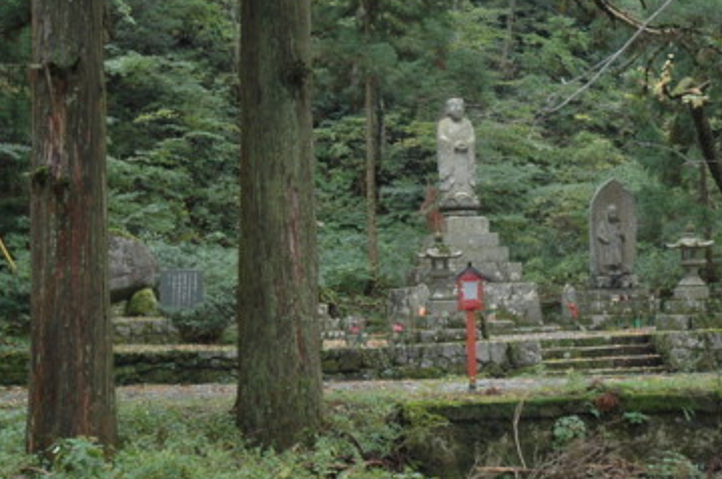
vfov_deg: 15.9
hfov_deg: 23.6
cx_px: 574
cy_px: 117
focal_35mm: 85
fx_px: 1702
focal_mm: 34
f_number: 4.2
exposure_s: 1/60
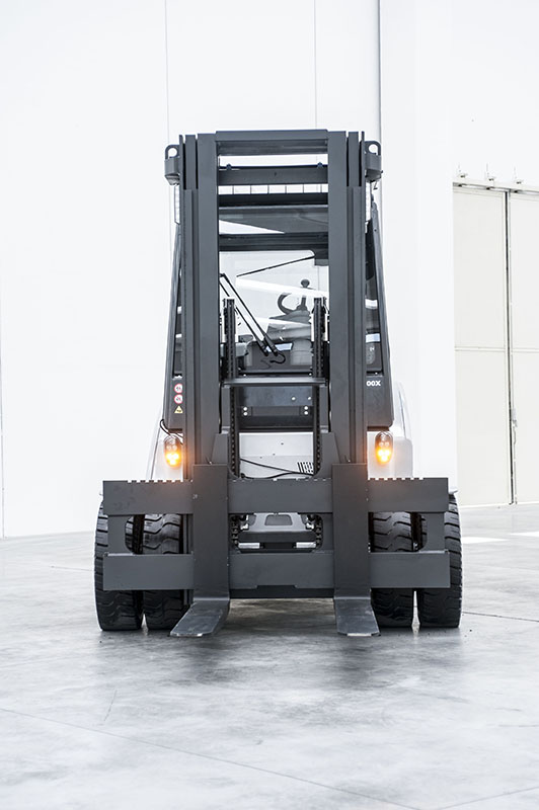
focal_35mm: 72
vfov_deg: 28.1
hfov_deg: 18.9
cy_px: 405
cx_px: 270
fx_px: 1620
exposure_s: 1/80
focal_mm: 72
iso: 400
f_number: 8
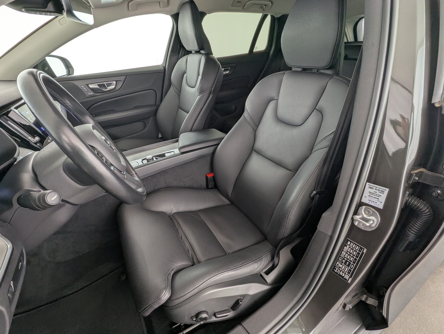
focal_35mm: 16
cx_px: 222
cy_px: 167
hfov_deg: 94.4
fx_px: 206
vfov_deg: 78.2
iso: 61
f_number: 2.2
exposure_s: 1/41.8
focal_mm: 2.35
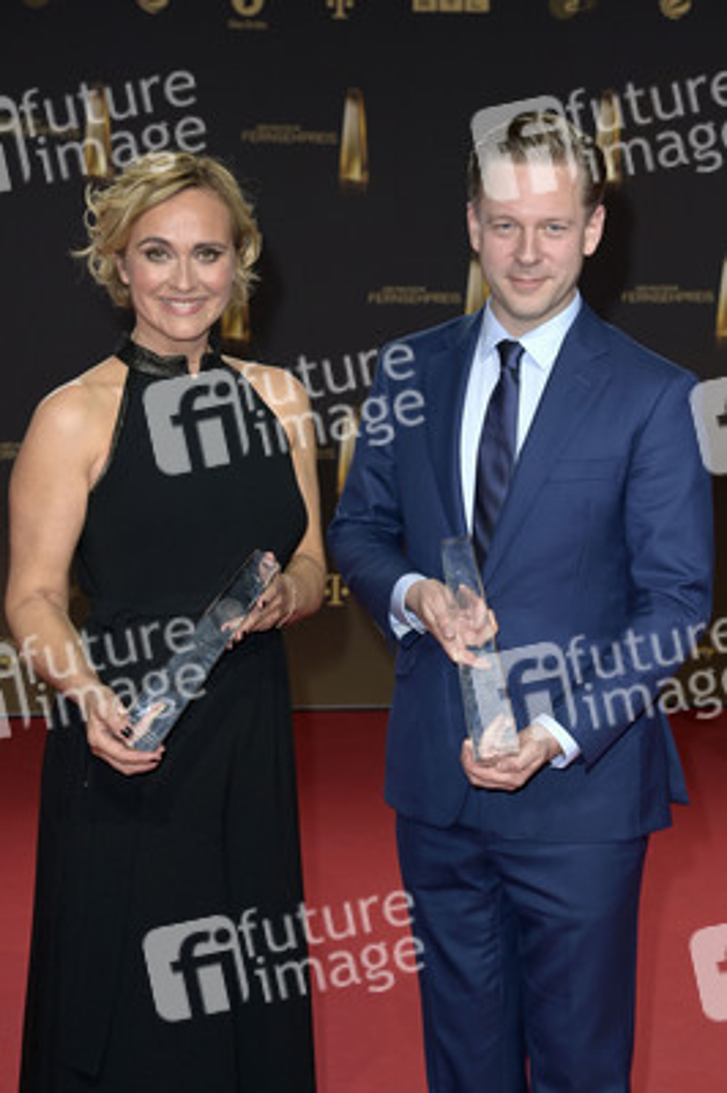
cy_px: 546
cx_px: 364
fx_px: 2367
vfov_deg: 26.0
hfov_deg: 17.5
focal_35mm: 78
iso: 800
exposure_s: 1/125
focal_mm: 78
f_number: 6.3
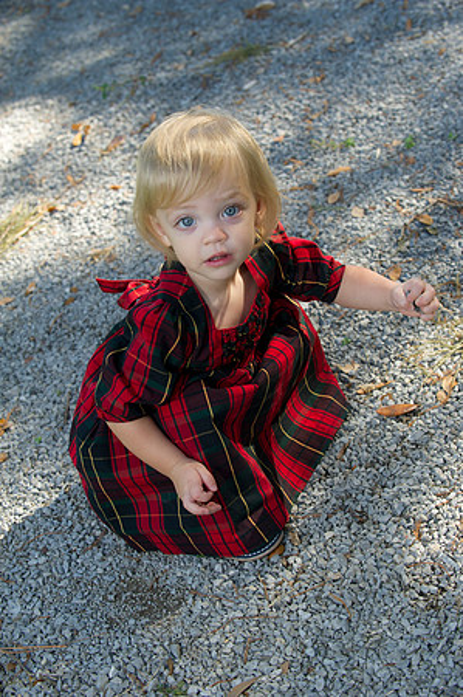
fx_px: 1450
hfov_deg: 18.1
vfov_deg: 27.0
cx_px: 232
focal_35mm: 75
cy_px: 348
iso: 250
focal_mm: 75
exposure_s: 1/100
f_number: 5
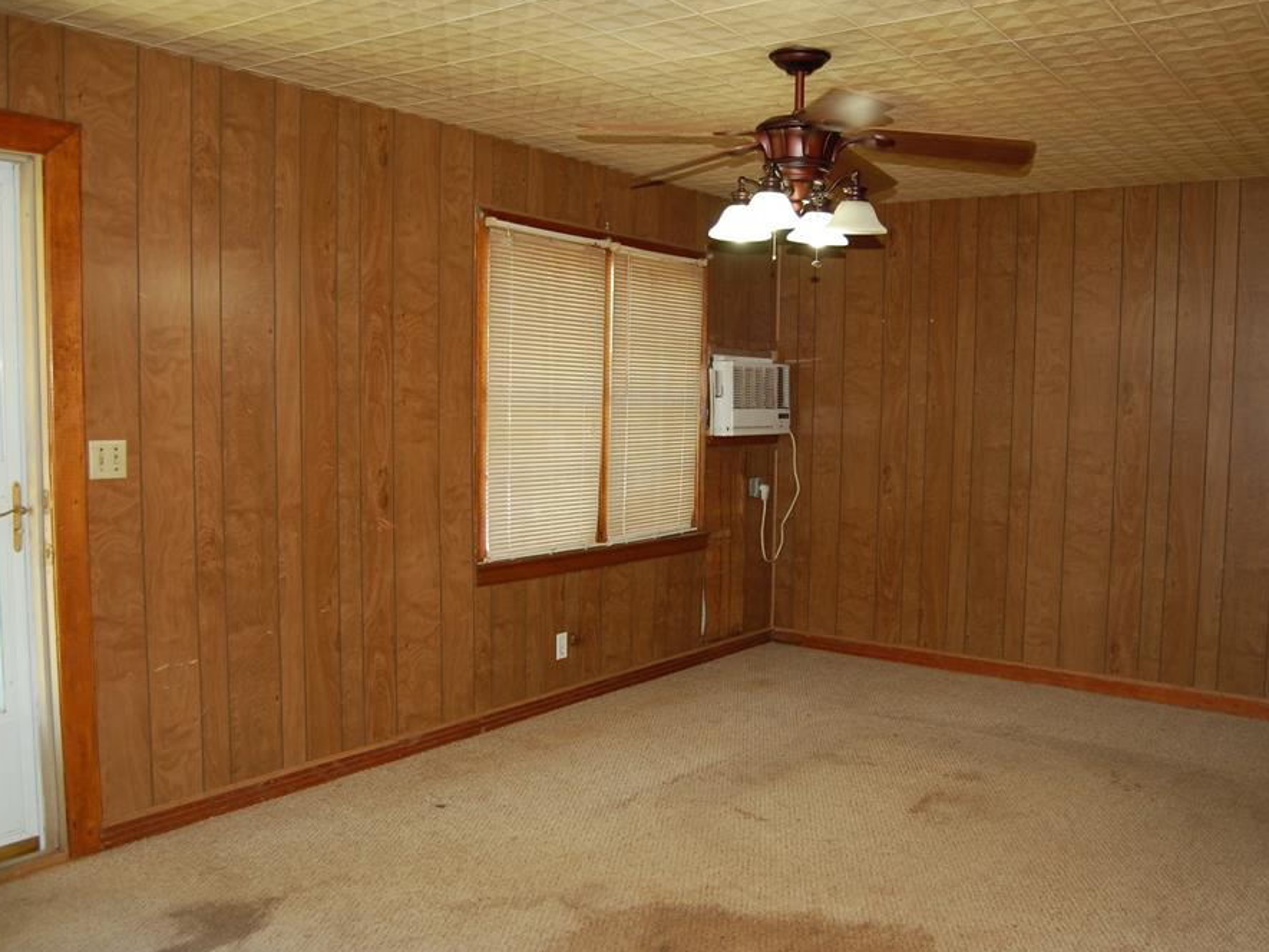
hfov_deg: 59.9
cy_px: 480
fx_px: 1100
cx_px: 674
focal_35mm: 30
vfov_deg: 46.8
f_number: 3.5
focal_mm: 18
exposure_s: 1/60
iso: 400
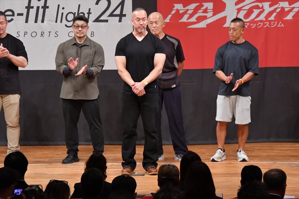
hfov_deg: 8.1
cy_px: 100
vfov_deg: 5.4
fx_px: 2117
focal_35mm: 255
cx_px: 150
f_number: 5.6
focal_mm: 170
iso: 7200
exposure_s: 1/400
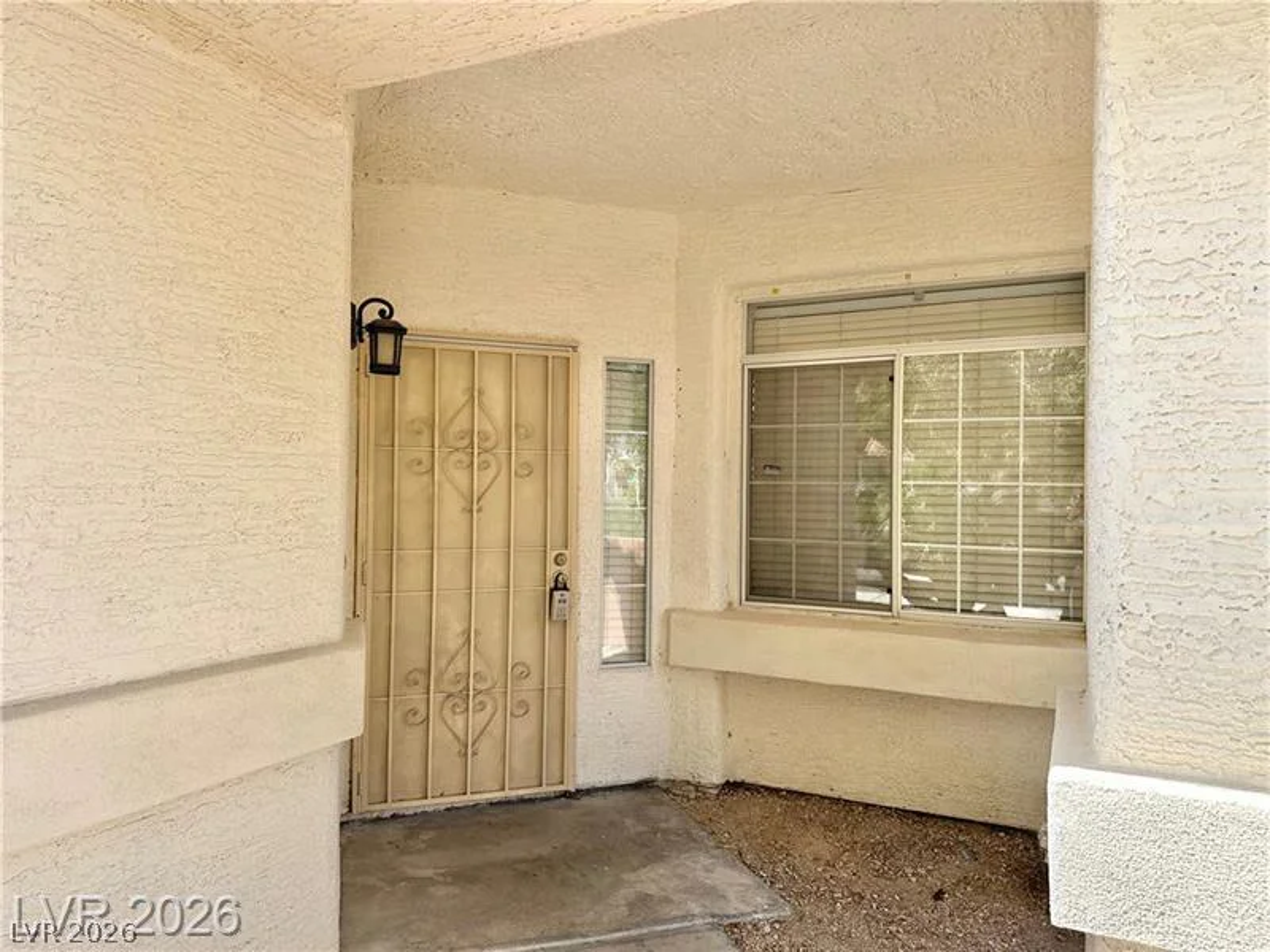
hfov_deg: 71.6
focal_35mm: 24
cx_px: 635
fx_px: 881
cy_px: 476
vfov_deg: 56.8
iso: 80
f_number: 1.78
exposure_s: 1/1009
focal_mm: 6.86
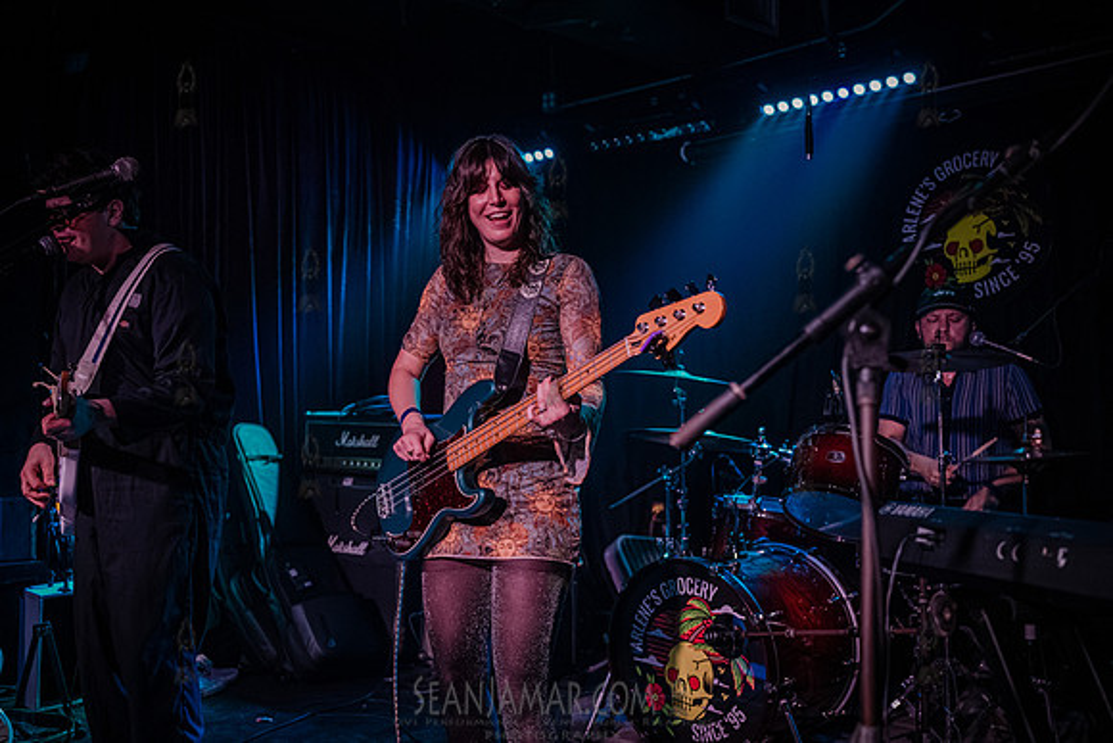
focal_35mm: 35
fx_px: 1082
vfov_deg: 37.9
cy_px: 372
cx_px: 556
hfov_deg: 54.4
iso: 16000
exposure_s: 1/320
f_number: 3.2
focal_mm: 35
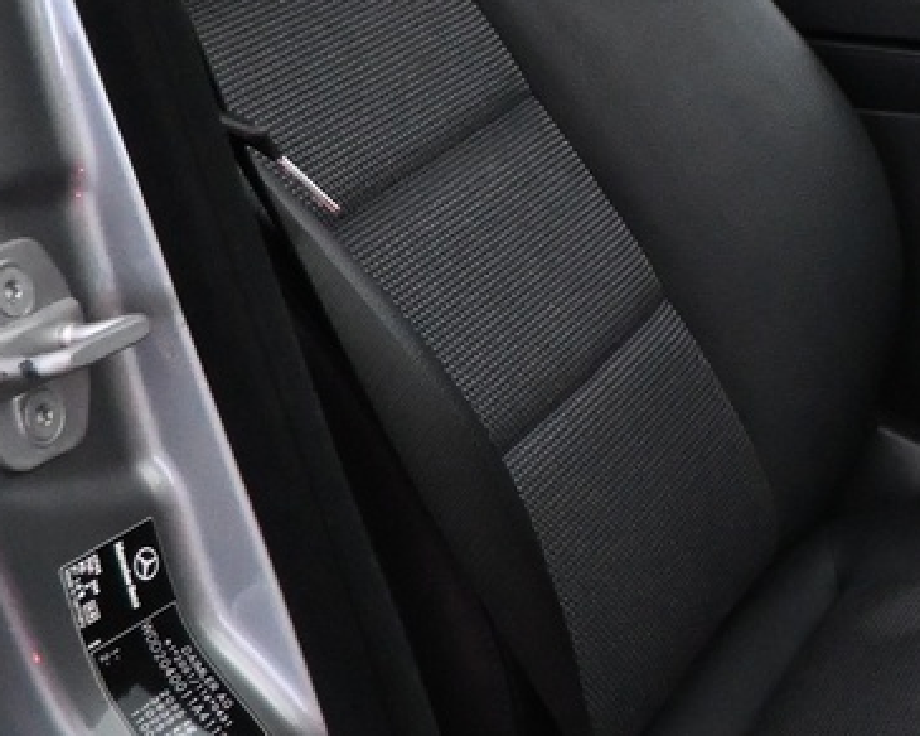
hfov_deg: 17.3
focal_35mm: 100
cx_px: 1384
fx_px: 2723
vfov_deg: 15.2
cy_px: 96
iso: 4000
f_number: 3.5
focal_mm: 16
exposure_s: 1/60
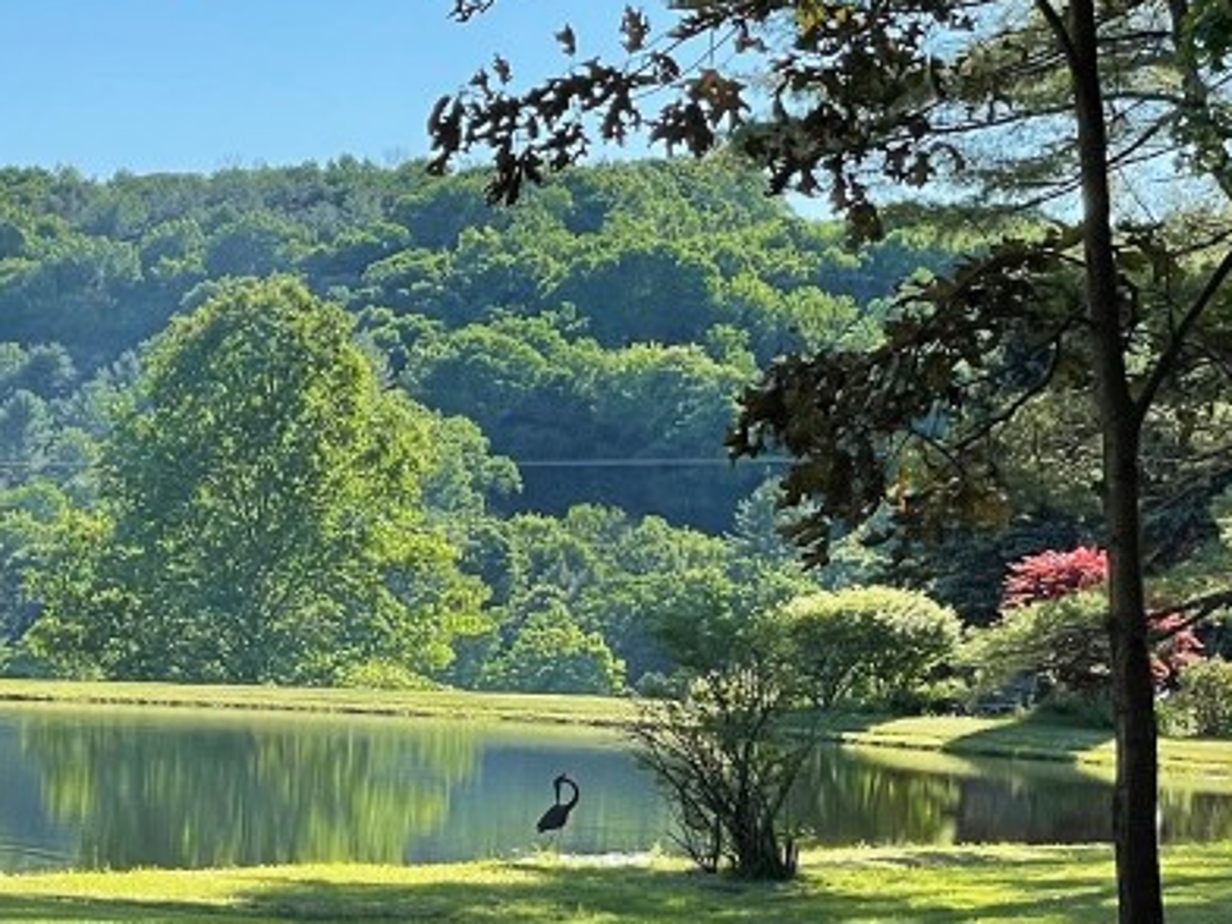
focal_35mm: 136
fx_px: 4840
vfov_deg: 10.9
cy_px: 610
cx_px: 220
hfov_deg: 14.4
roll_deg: -2.6
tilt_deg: +0.0
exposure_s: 1/1295
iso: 25
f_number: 2
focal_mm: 6
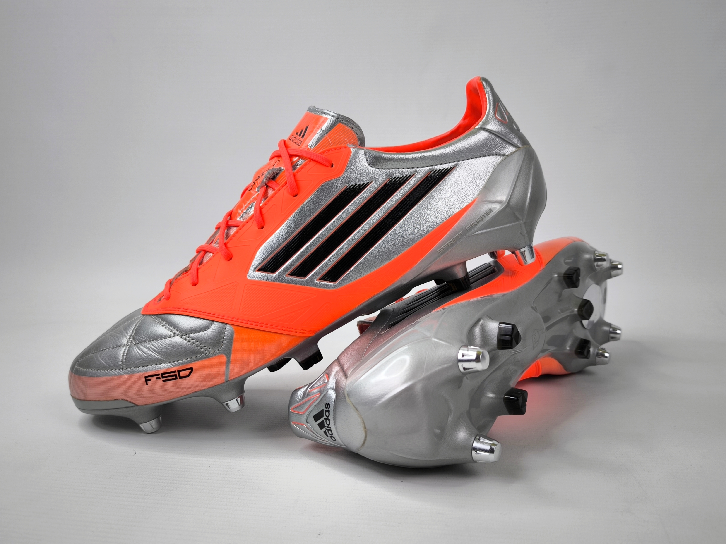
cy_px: 272
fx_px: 503
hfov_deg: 71.6
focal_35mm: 24
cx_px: 363
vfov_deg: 56.8
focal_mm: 6.92
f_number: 1.9
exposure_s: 1/100
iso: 50
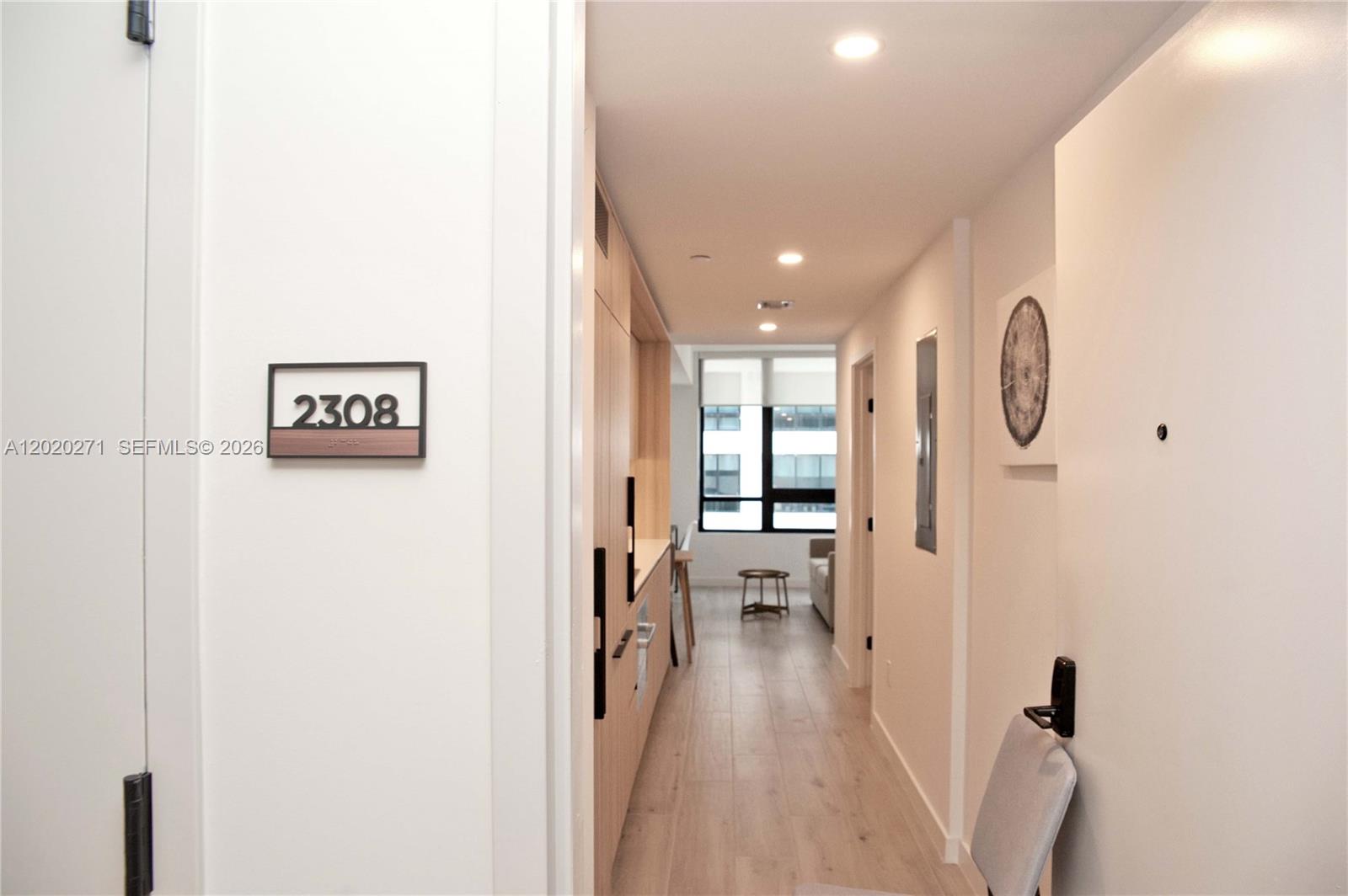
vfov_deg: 53.1
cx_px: 674
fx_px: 898
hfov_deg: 73.8
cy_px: 448
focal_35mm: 24
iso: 640
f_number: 5.6
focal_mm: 24
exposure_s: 1/100
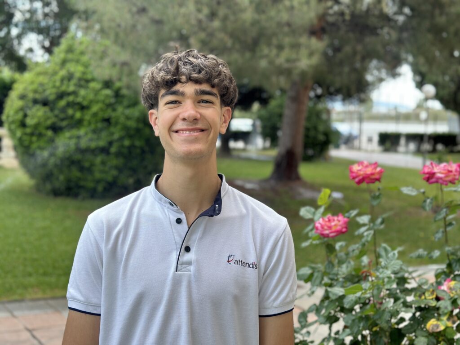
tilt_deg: -4.9
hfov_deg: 39.7
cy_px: 172
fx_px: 638
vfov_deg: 30.3
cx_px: 230
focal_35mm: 48
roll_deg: -1.3
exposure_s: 1/681
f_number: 1.78
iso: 80
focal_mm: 6.86
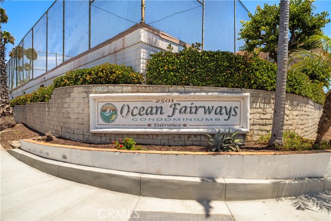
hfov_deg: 86.9
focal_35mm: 19
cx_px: 166
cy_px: 110
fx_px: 175
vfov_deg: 64.6
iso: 100
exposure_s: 1/80
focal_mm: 19
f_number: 14
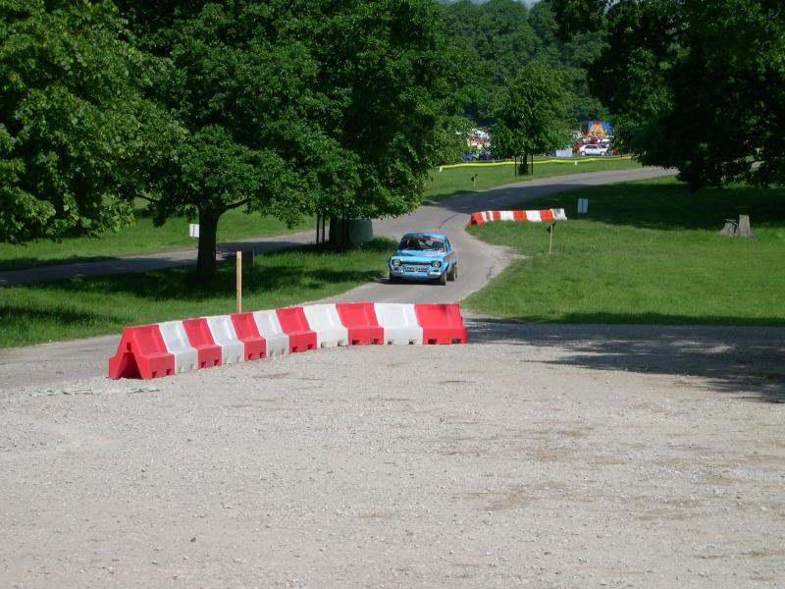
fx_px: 2585
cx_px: 392
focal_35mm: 114
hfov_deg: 17.3
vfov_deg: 13.0
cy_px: 294
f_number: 4.9
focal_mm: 24
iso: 100
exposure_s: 1/569
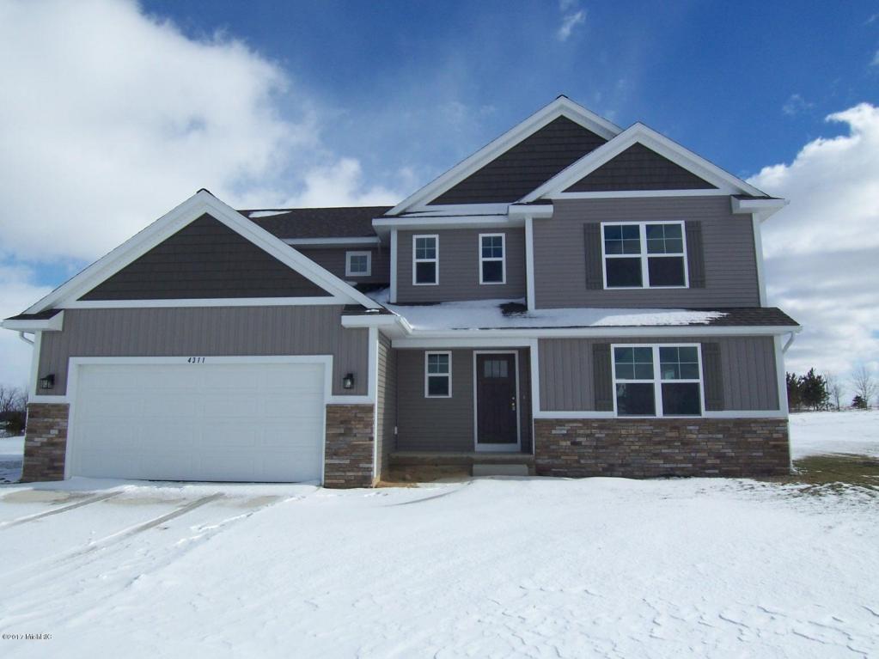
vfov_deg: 58.9
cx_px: 440
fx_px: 584
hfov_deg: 73.9
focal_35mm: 23
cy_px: 330
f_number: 5.6
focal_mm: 3.8
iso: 64
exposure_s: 1/640
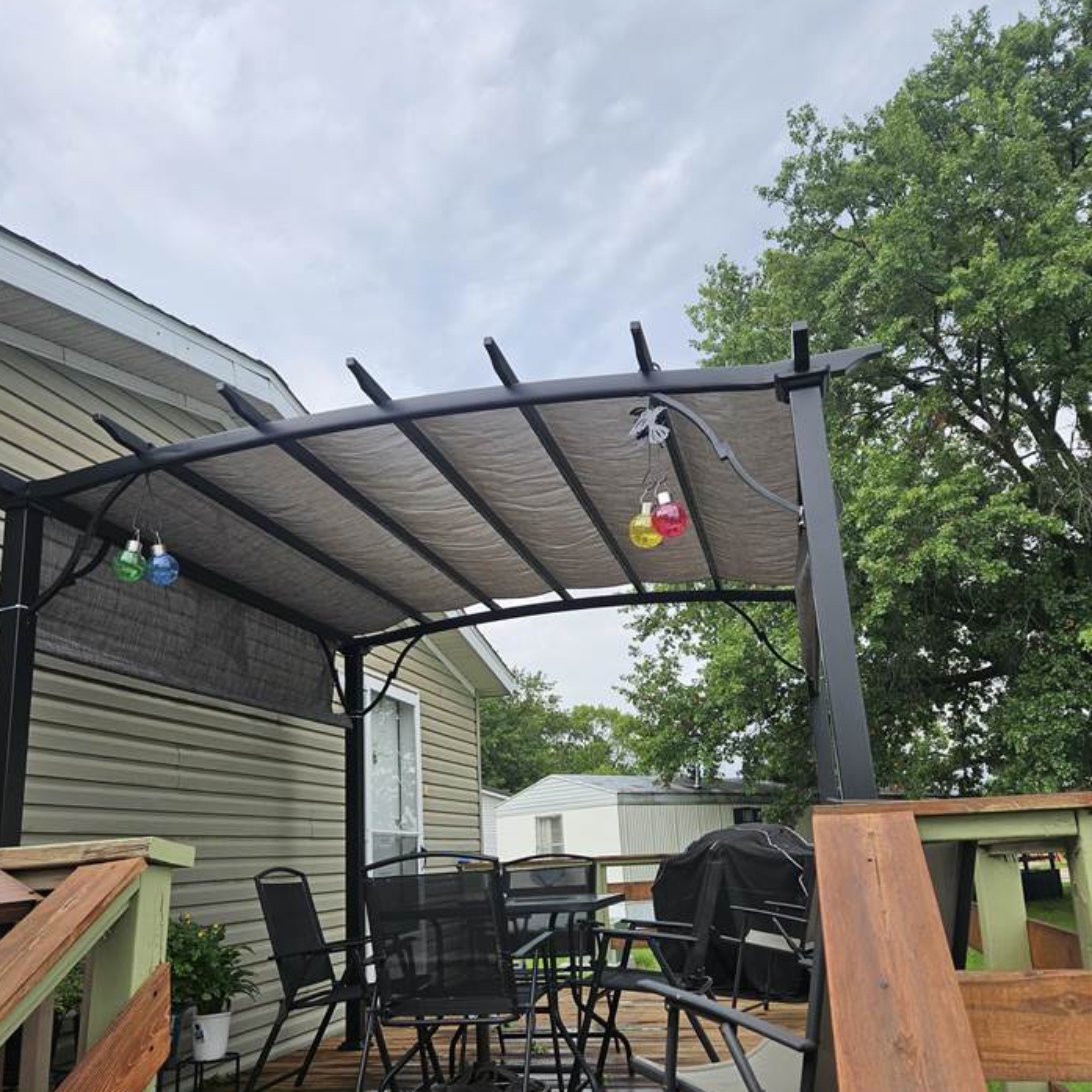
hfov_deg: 57.3
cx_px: 530
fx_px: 999
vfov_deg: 57.0
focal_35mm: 28
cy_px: 635
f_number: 1.8
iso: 25
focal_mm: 5.4
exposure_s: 1/758
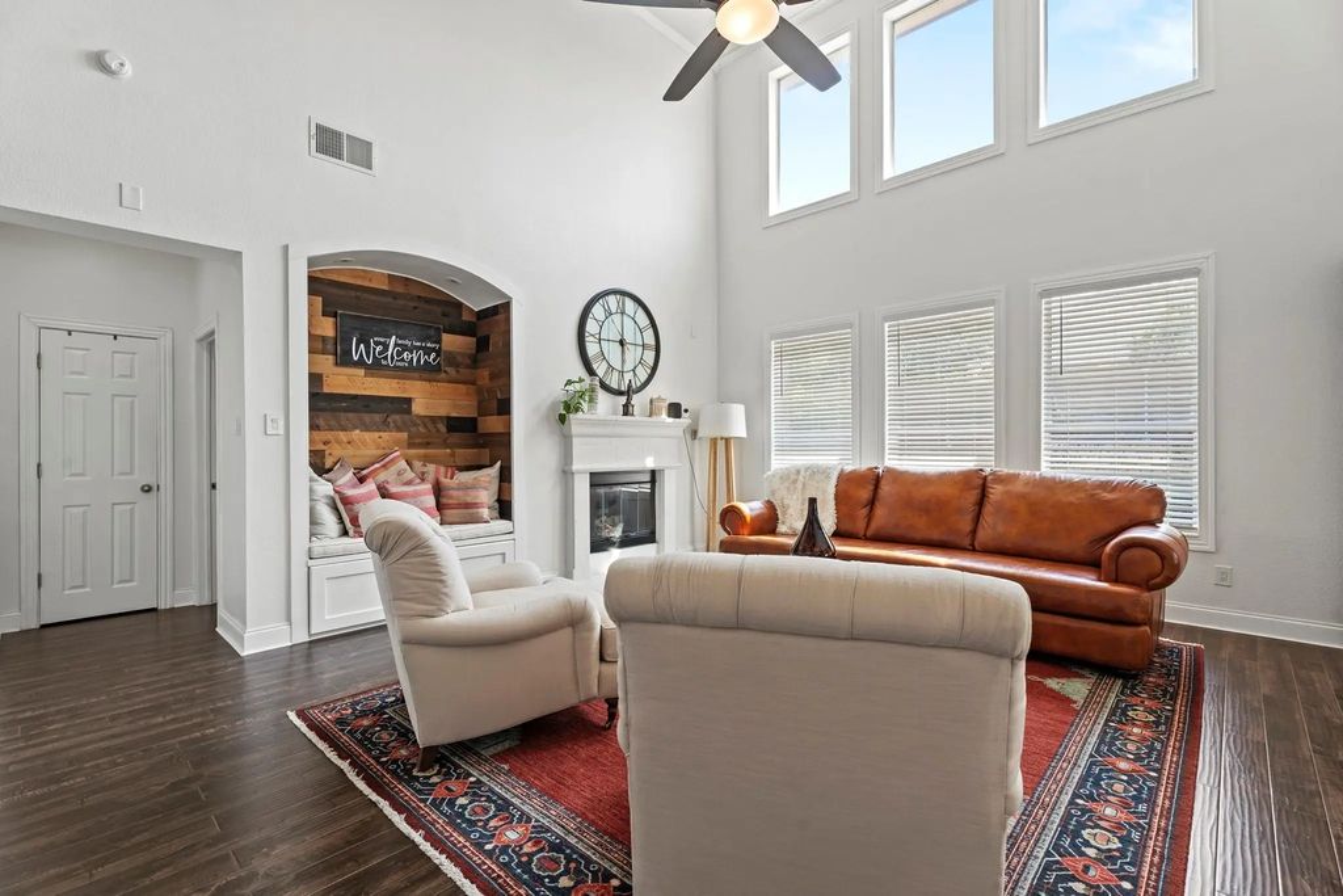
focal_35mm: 16
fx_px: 597
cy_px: 448
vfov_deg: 73.8
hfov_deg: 96.7
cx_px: 672
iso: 100
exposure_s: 1/5
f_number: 9
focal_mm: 16
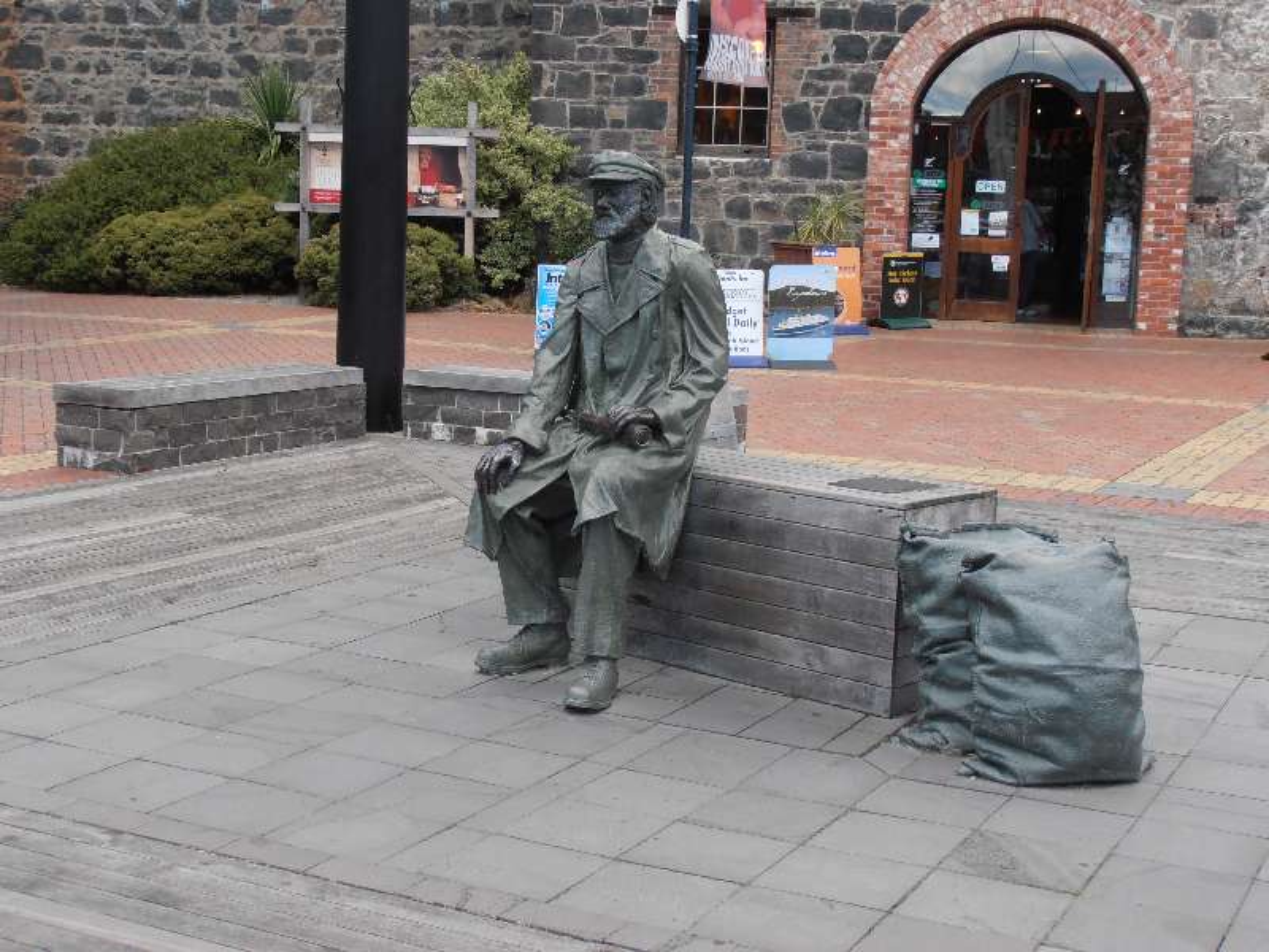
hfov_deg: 33.8
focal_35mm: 57
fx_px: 2090
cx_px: 634
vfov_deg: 25.7
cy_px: 476
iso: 80
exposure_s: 1/200
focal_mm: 10.04
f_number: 4.5
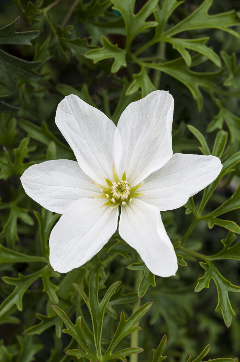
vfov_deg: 27.0
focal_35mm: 75
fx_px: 752
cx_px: 120
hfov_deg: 18.1
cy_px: 181
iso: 200
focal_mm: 50
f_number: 10
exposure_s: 1/80
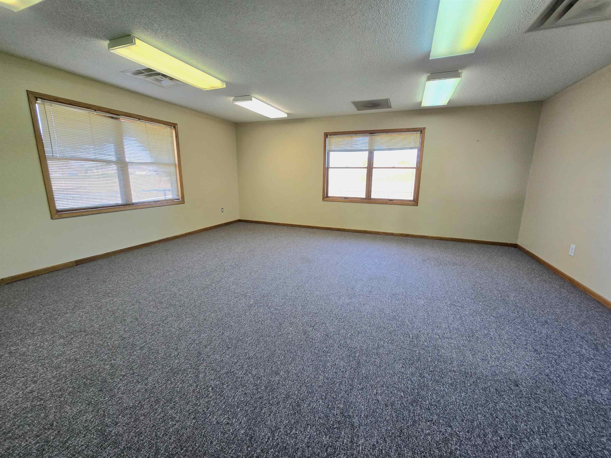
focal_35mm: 13
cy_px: 229
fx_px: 229
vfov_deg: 89.9
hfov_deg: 106.2
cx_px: 306
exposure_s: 1/60.2
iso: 100
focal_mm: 2.2
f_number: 2.2
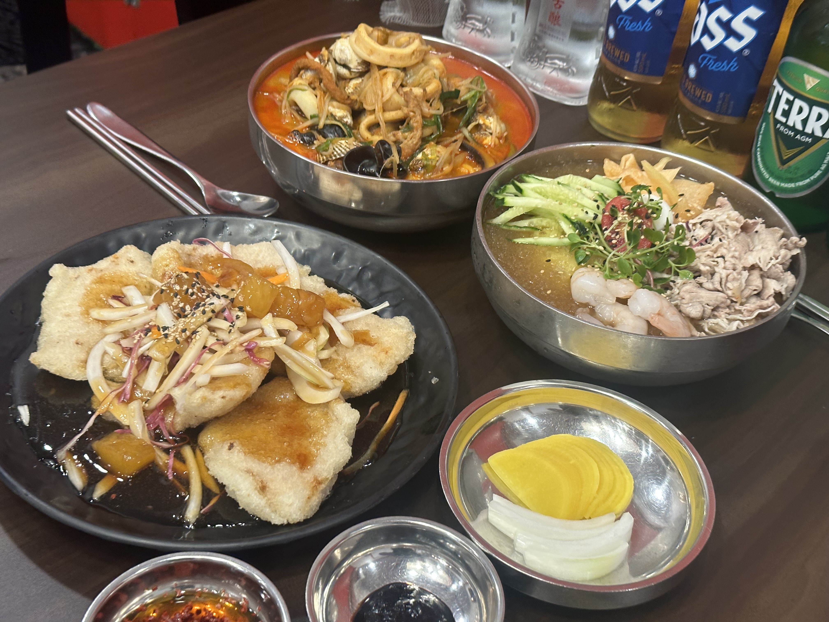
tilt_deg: -41.1
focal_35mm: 48
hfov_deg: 39.7
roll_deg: -6.6
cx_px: 414
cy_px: 311
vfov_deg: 30.3
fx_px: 1150
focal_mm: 6.86
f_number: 1.78
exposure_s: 1/60
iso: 160
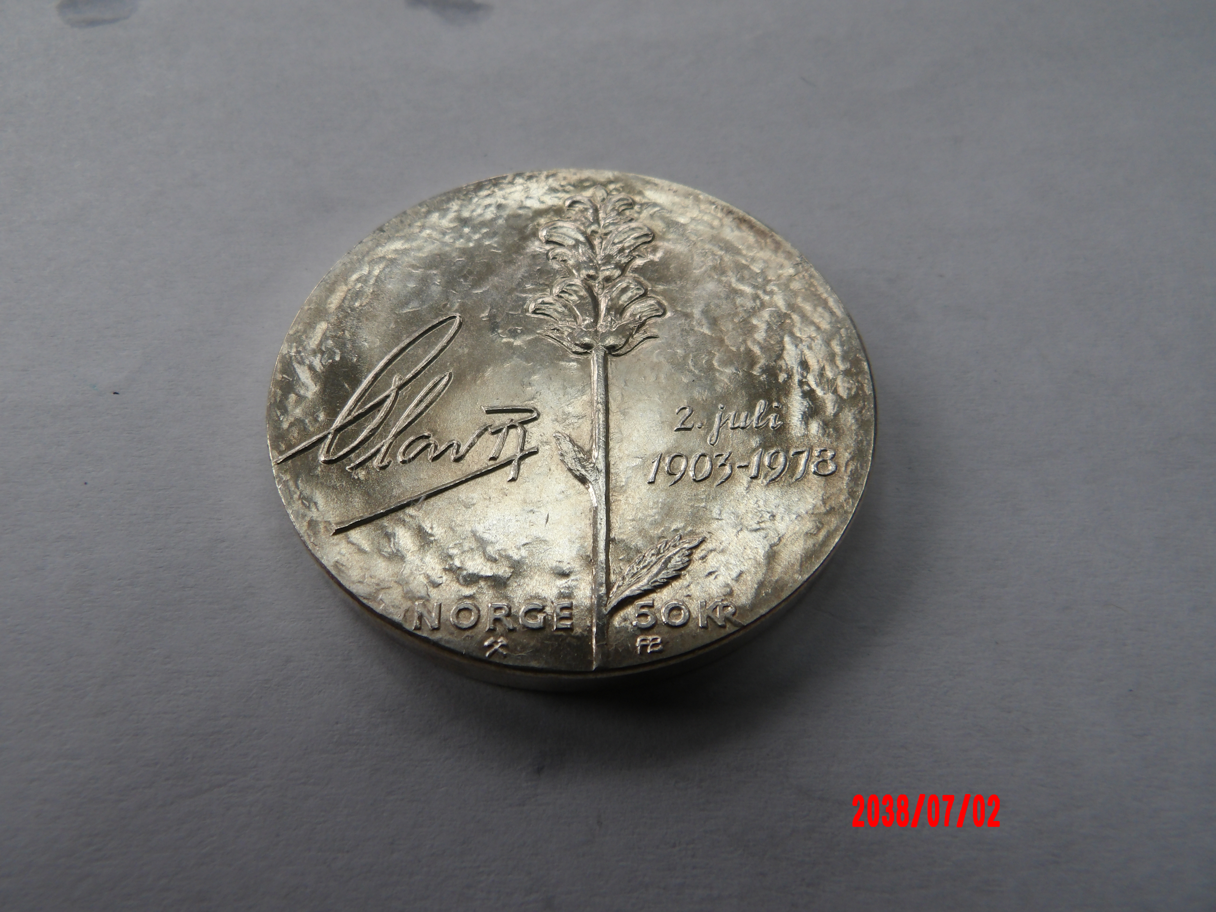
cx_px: 608
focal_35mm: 23
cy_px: 456
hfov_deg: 73.9
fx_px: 808
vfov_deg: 58.9
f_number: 4.1
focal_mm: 4.2
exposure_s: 1/130
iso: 100
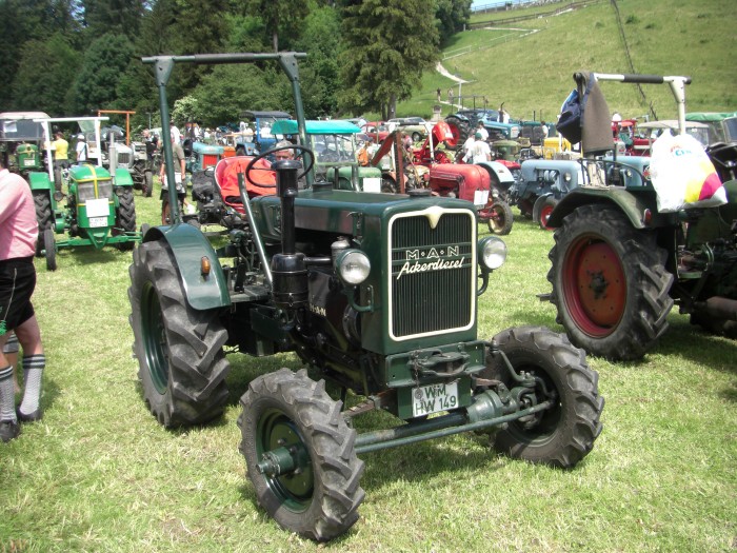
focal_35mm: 38
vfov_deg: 37.7
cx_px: 368
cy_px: 276
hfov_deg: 49.0
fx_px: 809
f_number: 3.4
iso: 64
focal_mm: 6.3
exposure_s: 1/250
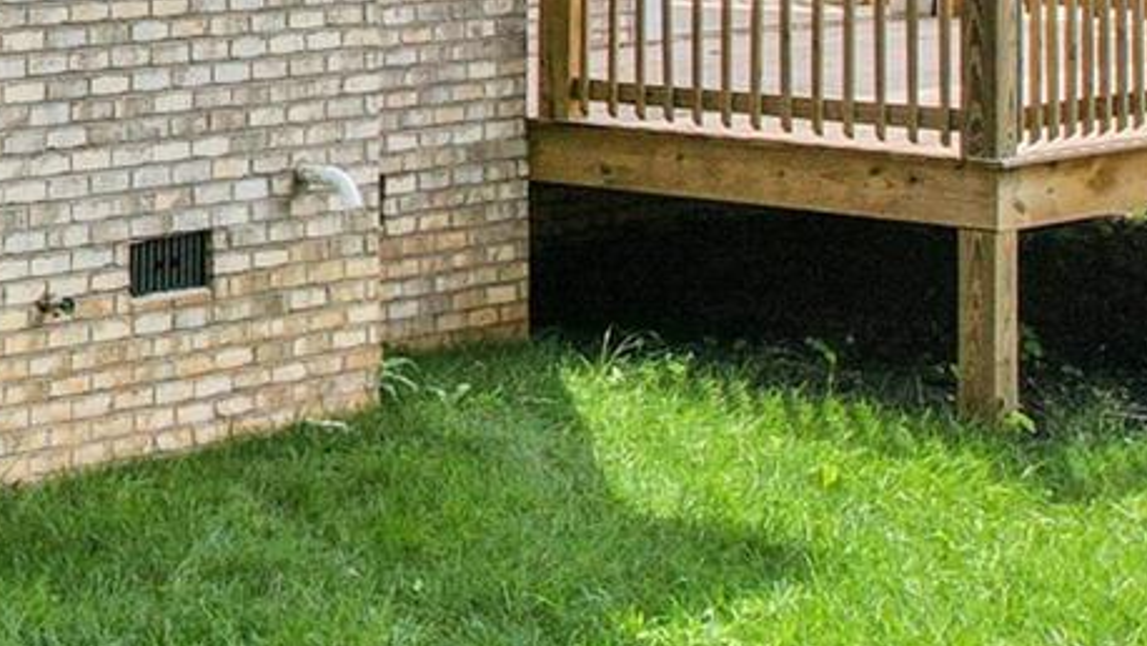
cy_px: -434
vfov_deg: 11.1
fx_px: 3134
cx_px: -759
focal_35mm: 103
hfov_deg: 17.7
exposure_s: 1/350
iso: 100
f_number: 2.8
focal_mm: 8.4
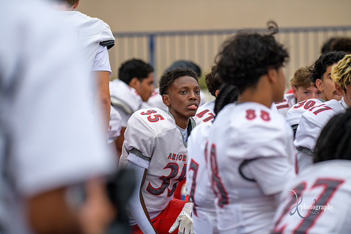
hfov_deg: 12.1
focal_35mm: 170
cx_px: 176
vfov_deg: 8.1
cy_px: 117
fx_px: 1658
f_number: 2.8
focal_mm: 170
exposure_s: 1/500
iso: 320
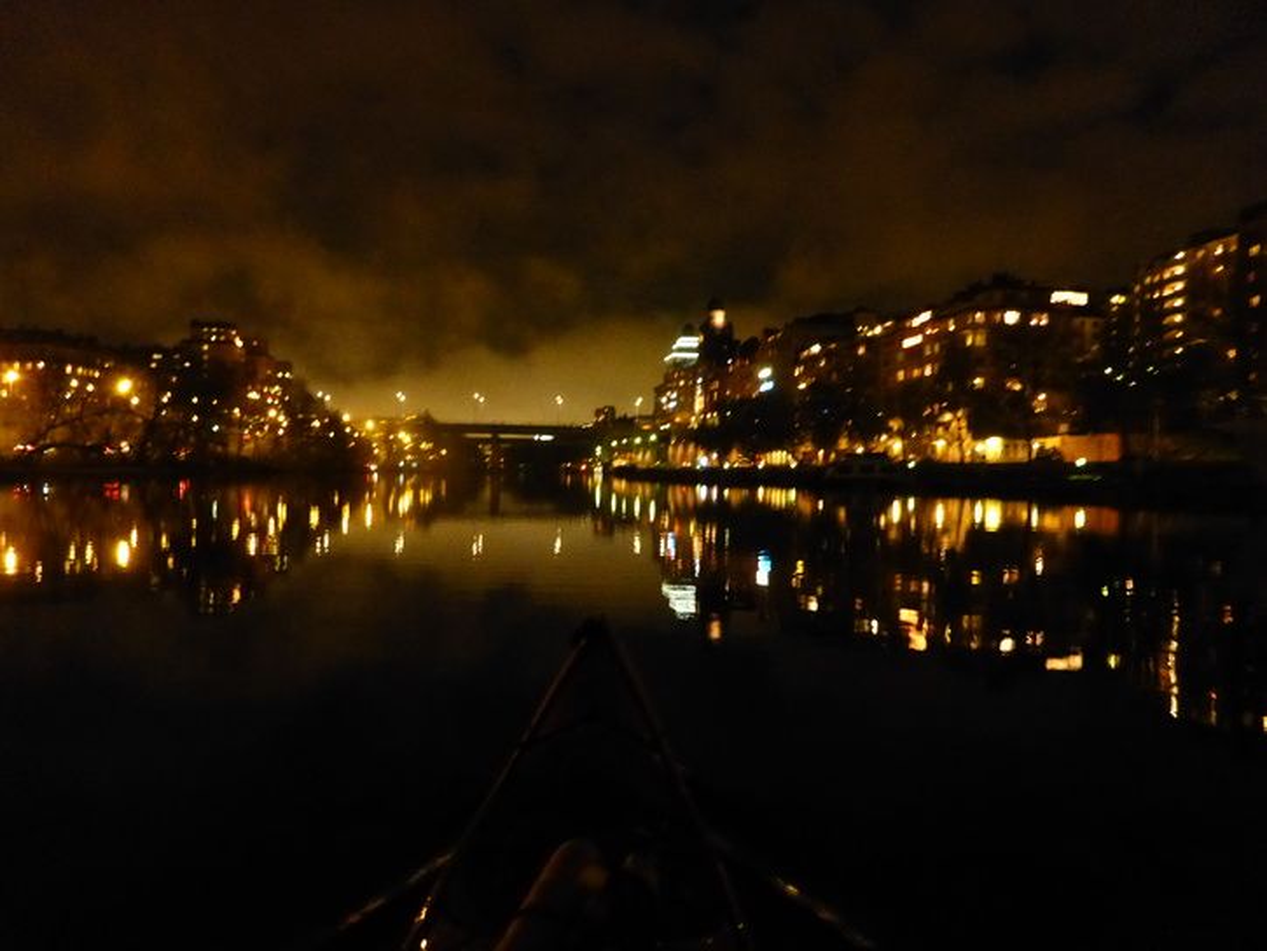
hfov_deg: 63.4
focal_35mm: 28
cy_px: 476
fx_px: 1025
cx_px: 634
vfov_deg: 49.8
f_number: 3.3
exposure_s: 1/4
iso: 1600
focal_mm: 4.9
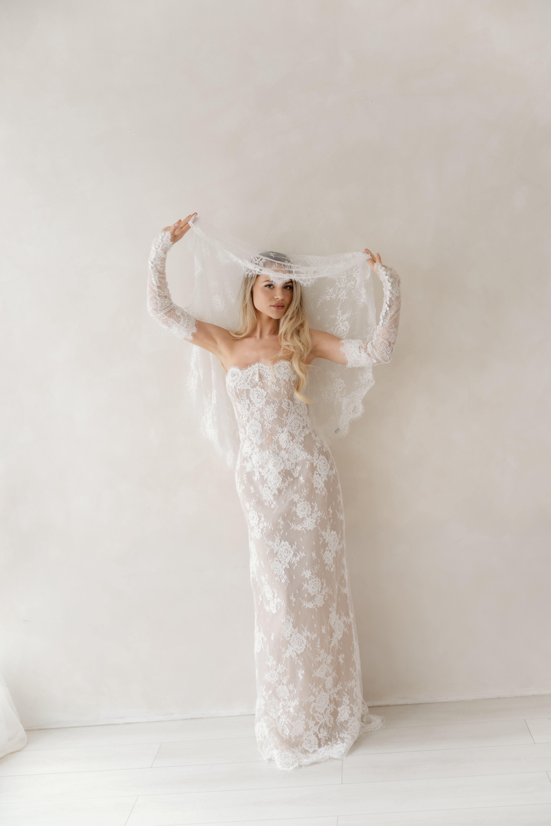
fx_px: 918
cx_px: 276
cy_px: 413
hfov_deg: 33.4
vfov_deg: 48.5
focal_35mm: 40
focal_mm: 40
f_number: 2
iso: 80
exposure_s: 1/125
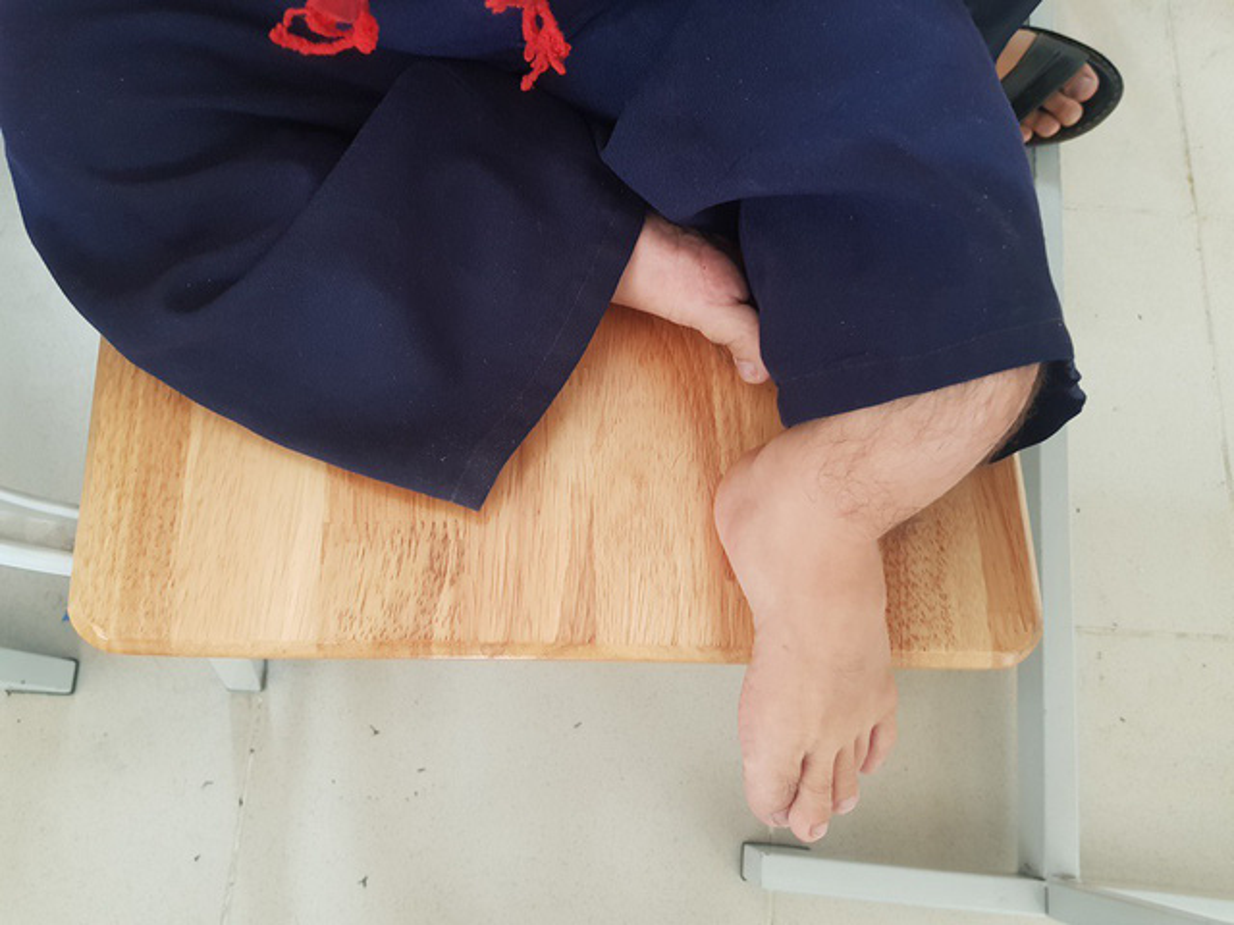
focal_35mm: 26
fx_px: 927
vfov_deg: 53.1
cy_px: 462
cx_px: 617
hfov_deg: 67.3
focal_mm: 4.3
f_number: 1.7
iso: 200
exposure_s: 1/25
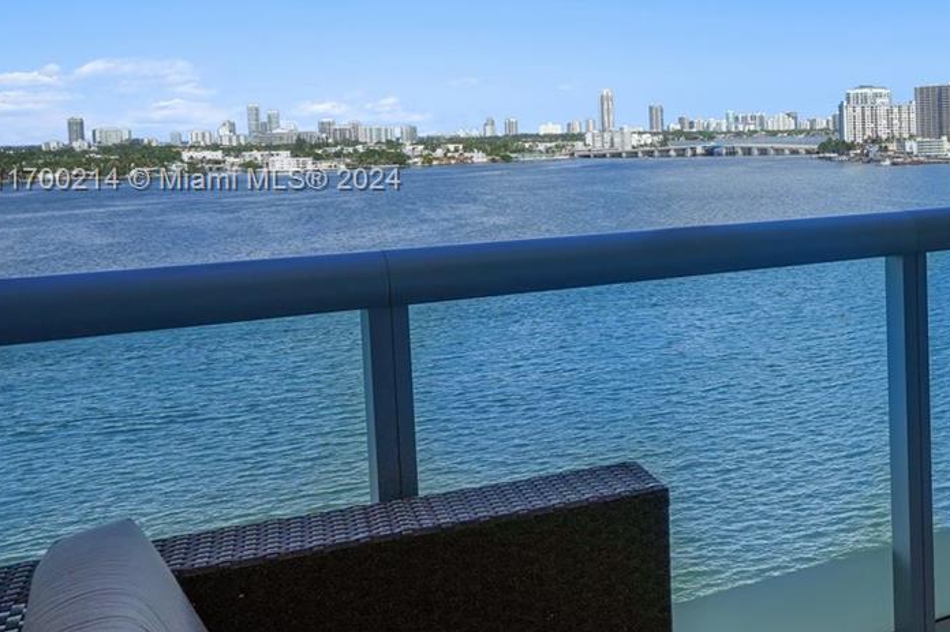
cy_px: 182
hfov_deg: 36.0
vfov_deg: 28.9
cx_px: 1056
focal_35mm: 46
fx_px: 1213
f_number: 11
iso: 250
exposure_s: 1/640
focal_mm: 20
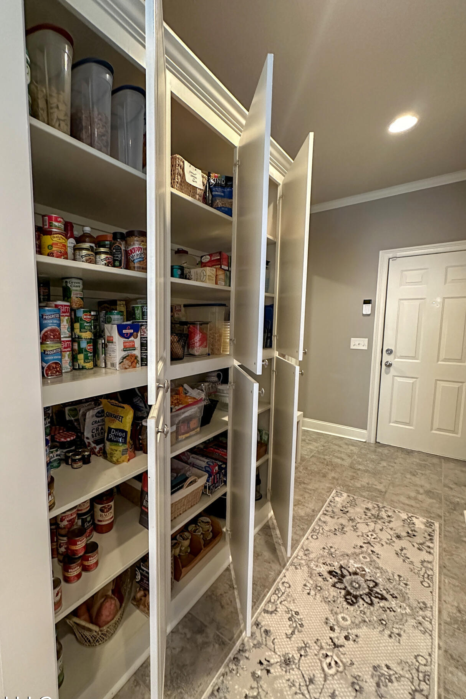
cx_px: 183
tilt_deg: -5.8
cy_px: 356
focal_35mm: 16
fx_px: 311
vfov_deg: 96.7
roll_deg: -0.6
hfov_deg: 72.8
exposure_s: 1/60
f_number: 2.2
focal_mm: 2.22
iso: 800
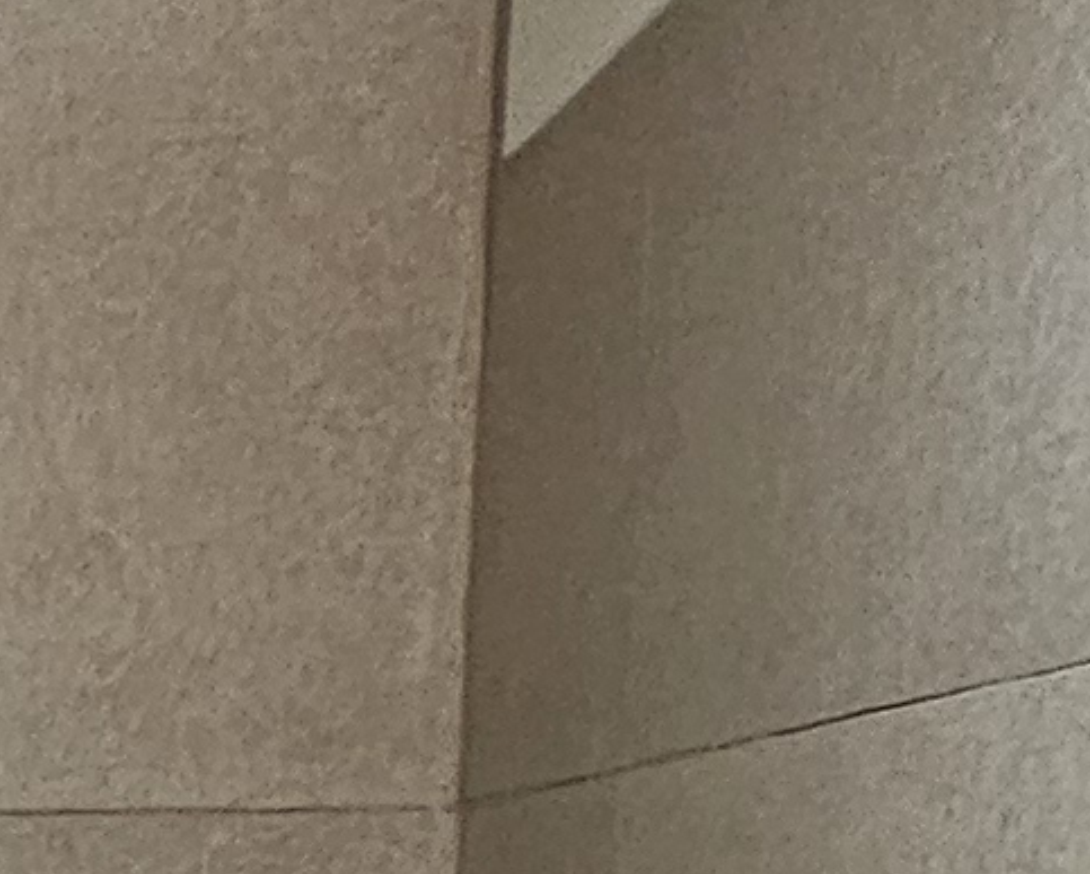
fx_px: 3389
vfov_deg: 13.6
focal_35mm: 105
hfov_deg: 14.5
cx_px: -1205
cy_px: 1425
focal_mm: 2.2
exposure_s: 1/100
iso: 250
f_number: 2.2
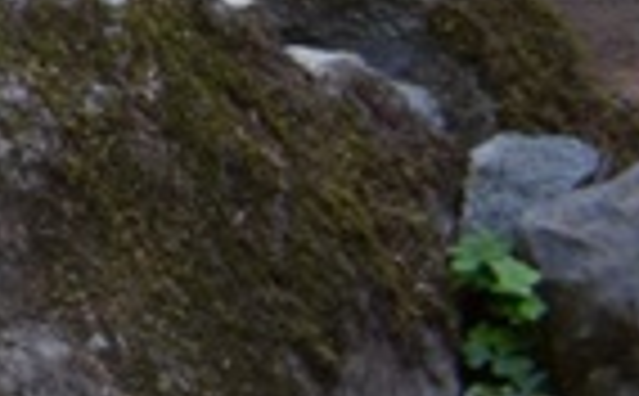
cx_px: -1292
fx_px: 3040
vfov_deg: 7.2
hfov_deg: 9.4
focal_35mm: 175
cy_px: -400
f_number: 4.5
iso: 400
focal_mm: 18
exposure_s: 1/80
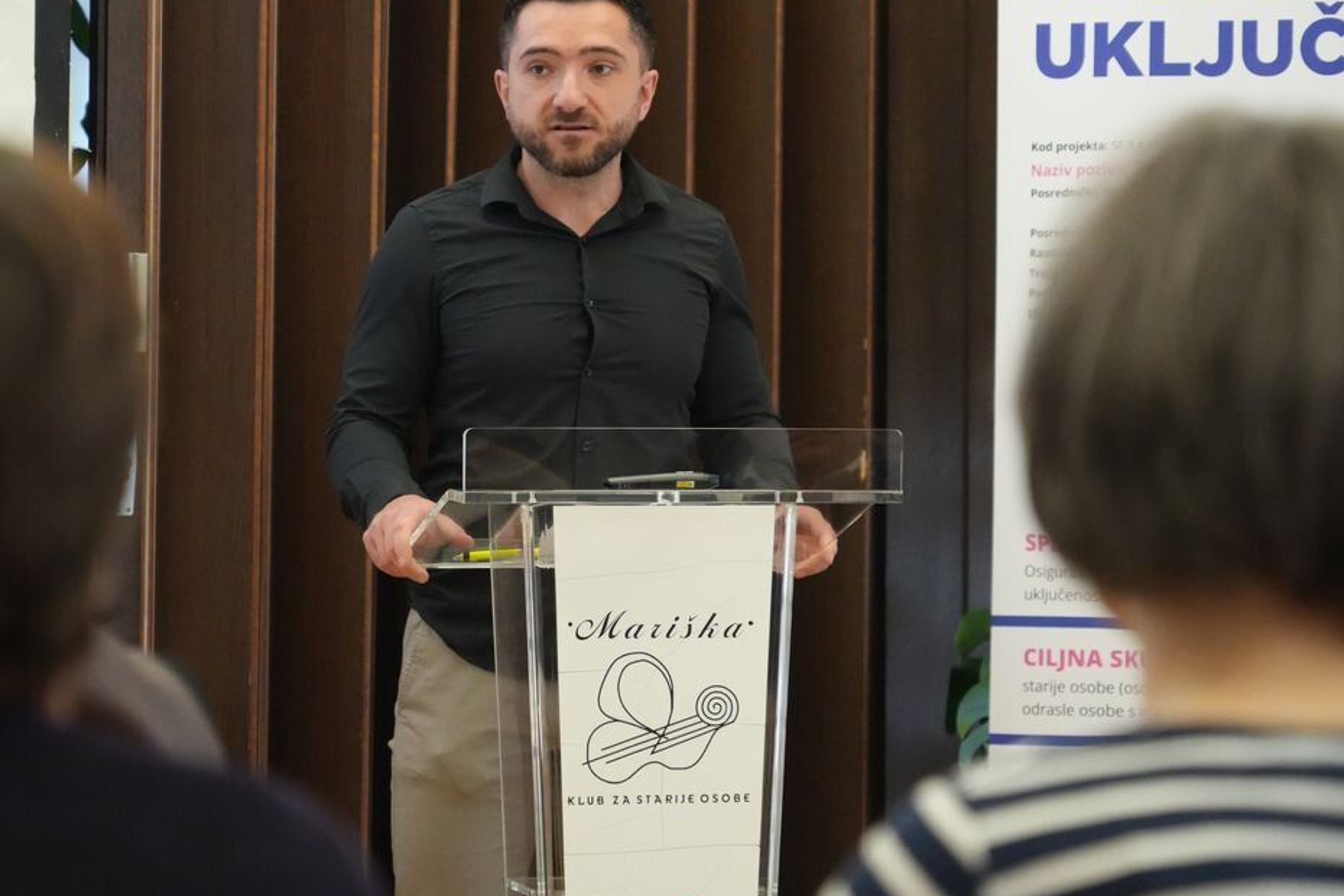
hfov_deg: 14.5
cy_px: 410
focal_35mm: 141
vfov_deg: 9.7
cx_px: 624
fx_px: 5264
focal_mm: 128
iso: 12800
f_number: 6.3
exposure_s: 1/100
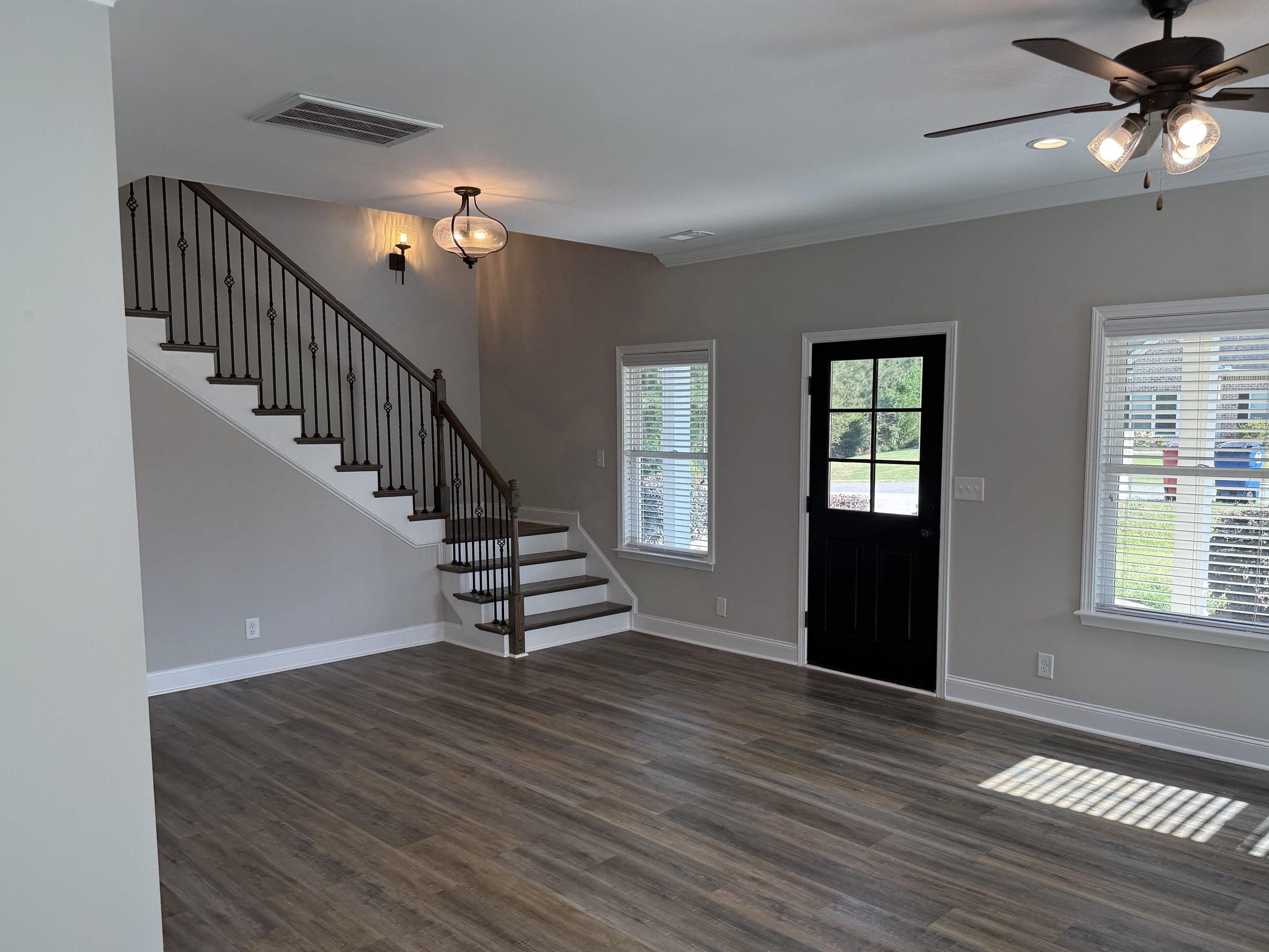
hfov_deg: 65.2
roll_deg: -0.3
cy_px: 511
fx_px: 990
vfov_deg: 51.3
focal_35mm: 27
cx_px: 686
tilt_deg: -5.0
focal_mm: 6.76
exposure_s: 1/251
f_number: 1.78
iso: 100
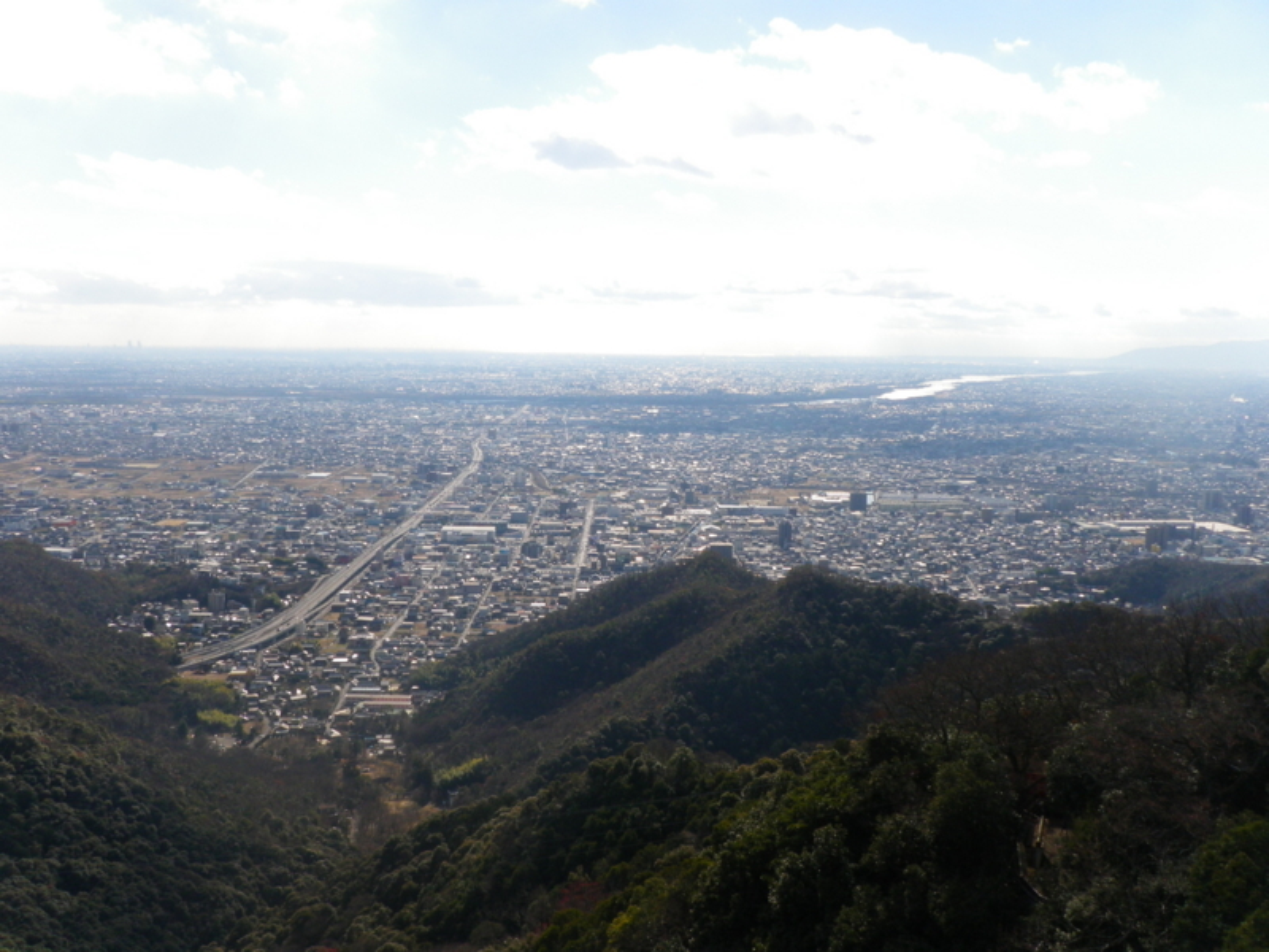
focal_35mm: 35
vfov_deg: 40.7
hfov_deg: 52.6
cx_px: 634
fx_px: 1283
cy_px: 476
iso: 64
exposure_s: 1/320
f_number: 6.3
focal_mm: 6.2
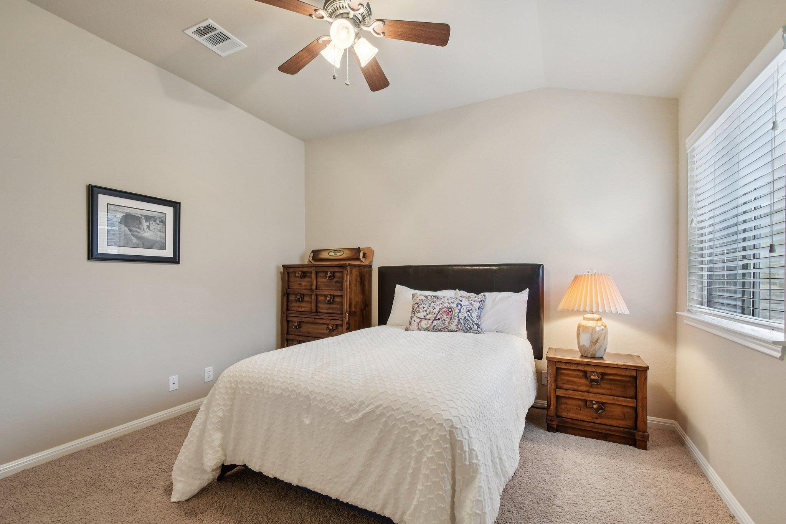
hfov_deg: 100.4
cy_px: 262
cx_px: 393
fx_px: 327
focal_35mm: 15
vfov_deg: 77.3
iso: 400
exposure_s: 1/13
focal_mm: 10
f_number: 8
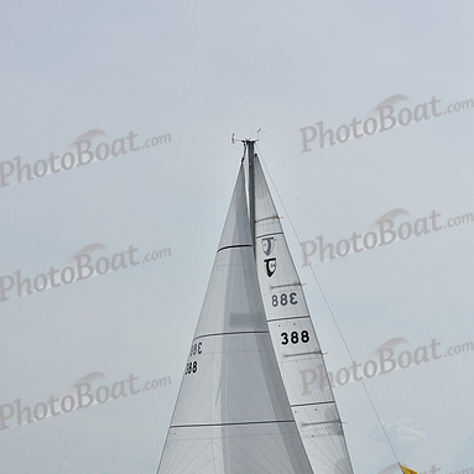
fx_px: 1394
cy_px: 317
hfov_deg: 19.3
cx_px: 236
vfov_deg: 19.2
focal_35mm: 90
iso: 320
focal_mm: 70
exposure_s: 1/1250
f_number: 11
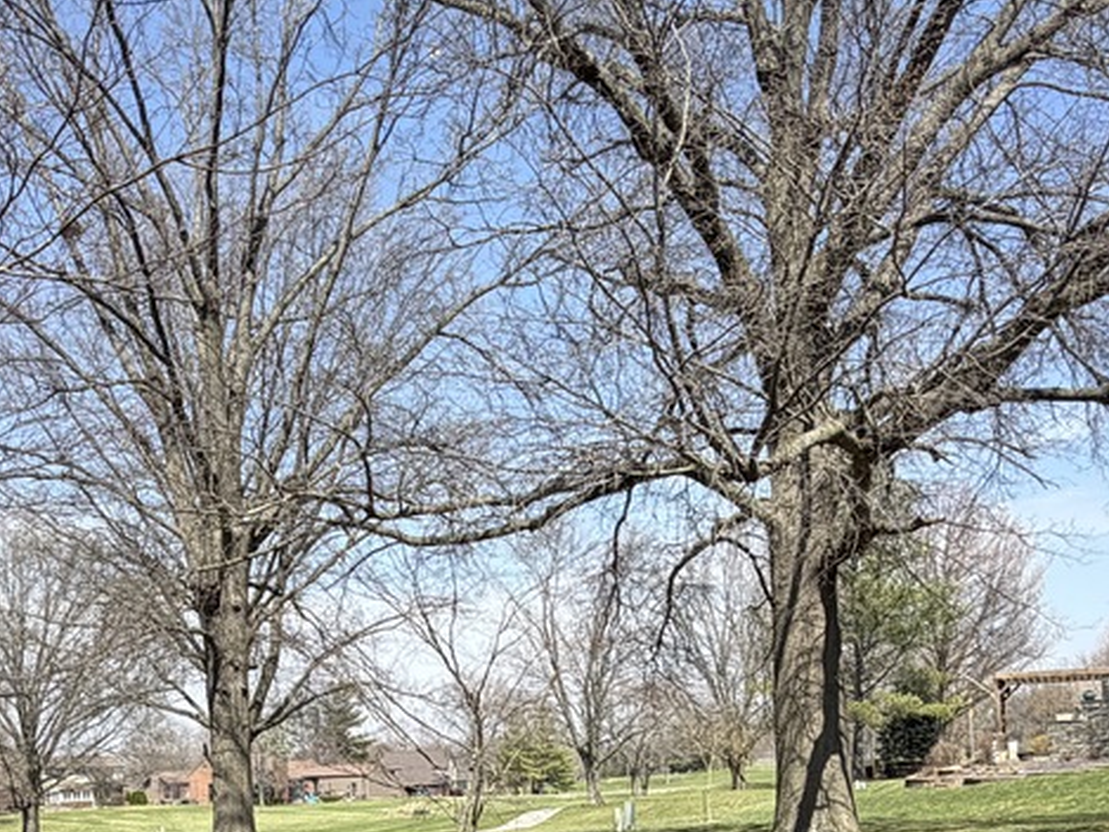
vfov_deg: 31.8
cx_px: 430
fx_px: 1378
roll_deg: +2.7
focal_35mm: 43
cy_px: 773
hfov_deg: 43.6
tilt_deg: +0.2
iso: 32
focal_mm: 2.22
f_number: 2.2
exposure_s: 1/770
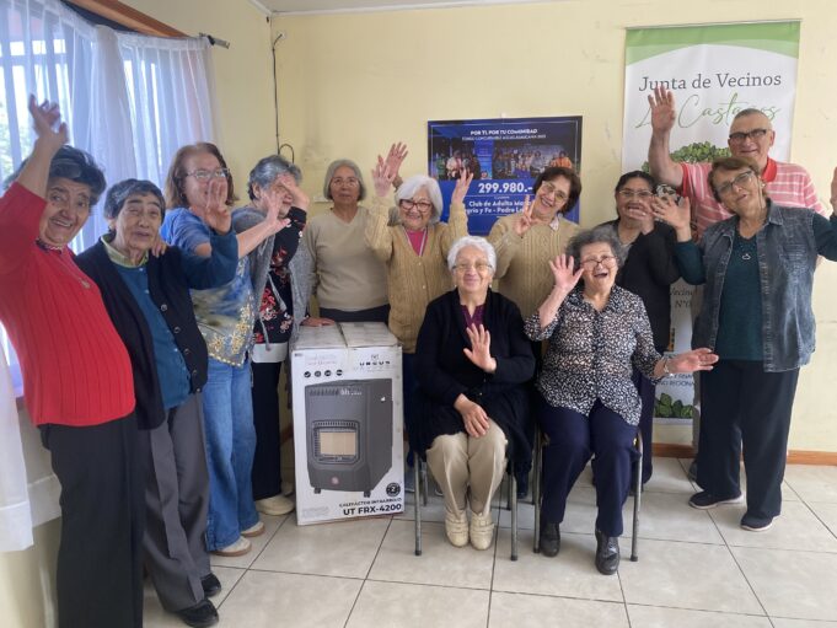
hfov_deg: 67.3
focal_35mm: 26
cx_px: 418
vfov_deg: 53.1
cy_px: 314
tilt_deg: -9.2
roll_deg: +0.2
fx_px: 629
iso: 125
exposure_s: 1/105
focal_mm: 4.25
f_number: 1.8
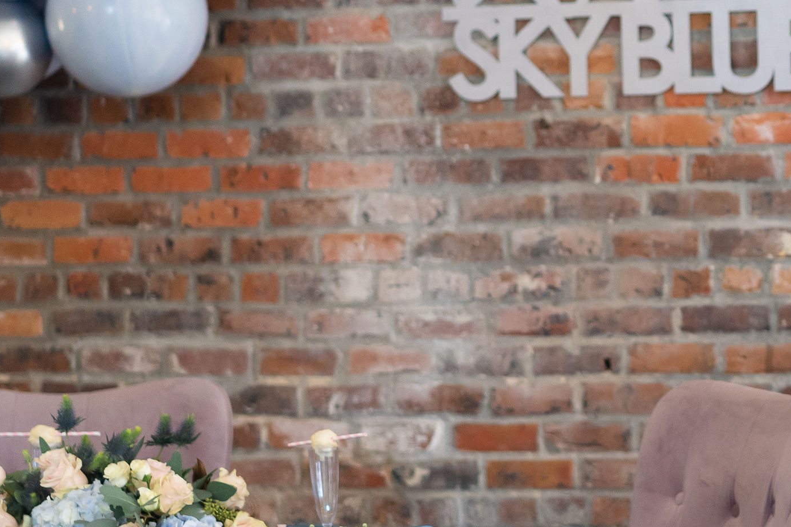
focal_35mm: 220
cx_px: 829
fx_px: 4833
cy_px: 291
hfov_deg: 9.3
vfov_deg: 6.2
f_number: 2.2
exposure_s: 1/200
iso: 800
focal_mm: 85
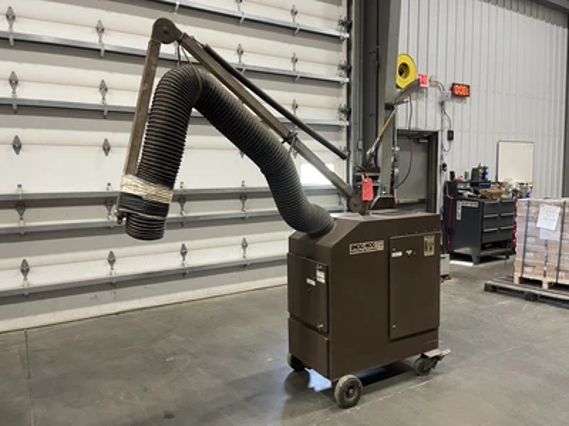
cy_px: 213
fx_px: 411
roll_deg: +0.2
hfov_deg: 69.4
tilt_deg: -5.4
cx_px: 284
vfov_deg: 54.9
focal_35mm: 25
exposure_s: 1/60
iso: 320
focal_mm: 5.1
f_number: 1.6
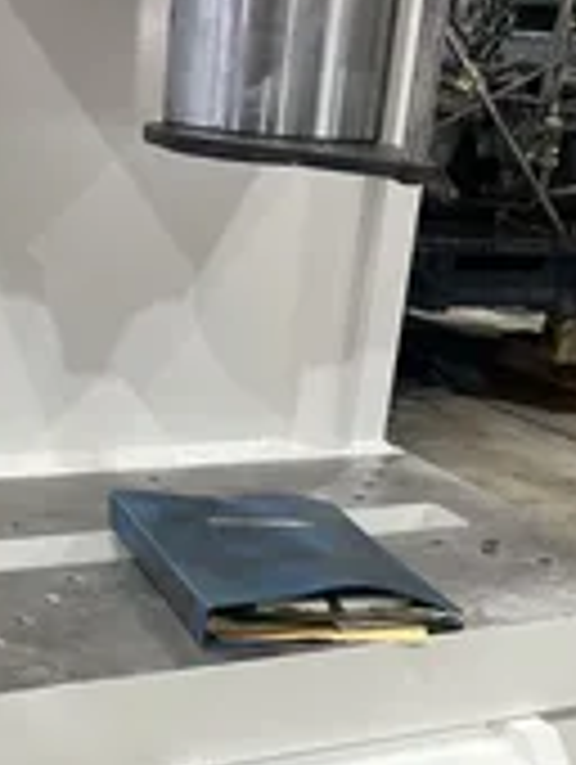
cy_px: 702
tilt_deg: -27.4
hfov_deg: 23.9
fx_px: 1350
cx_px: 180
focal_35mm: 61
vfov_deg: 30.1
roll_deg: -4.1
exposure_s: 1/121
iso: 125
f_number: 1.5
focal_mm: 5.7
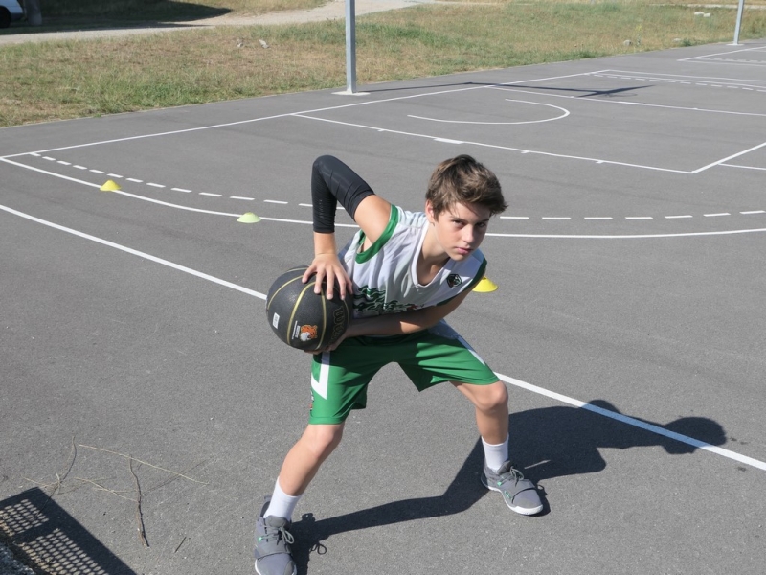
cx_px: 383
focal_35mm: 36
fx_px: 797
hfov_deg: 51.4
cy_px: 288
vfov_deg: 39.7
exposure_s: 1/1600
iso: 125
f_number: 3.2
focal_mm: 12.2
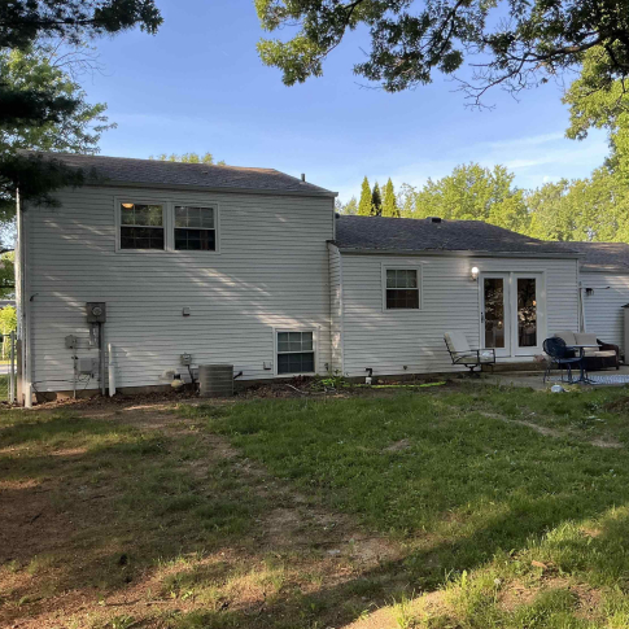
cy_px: 315
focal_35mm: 34
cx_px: 330
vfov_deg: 48.5
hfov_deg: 48.4
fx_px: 699
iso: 20
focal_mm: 3
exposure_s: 1/192
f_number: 1.8
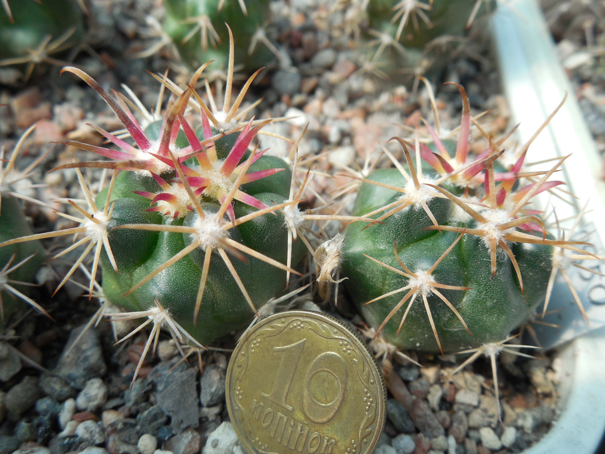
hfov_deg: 58.4
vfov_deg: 45.4
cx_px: 302
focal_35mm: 31
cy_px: 227
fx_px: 542
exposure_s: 1/250
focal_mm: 5.6
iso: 125
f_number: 3.6
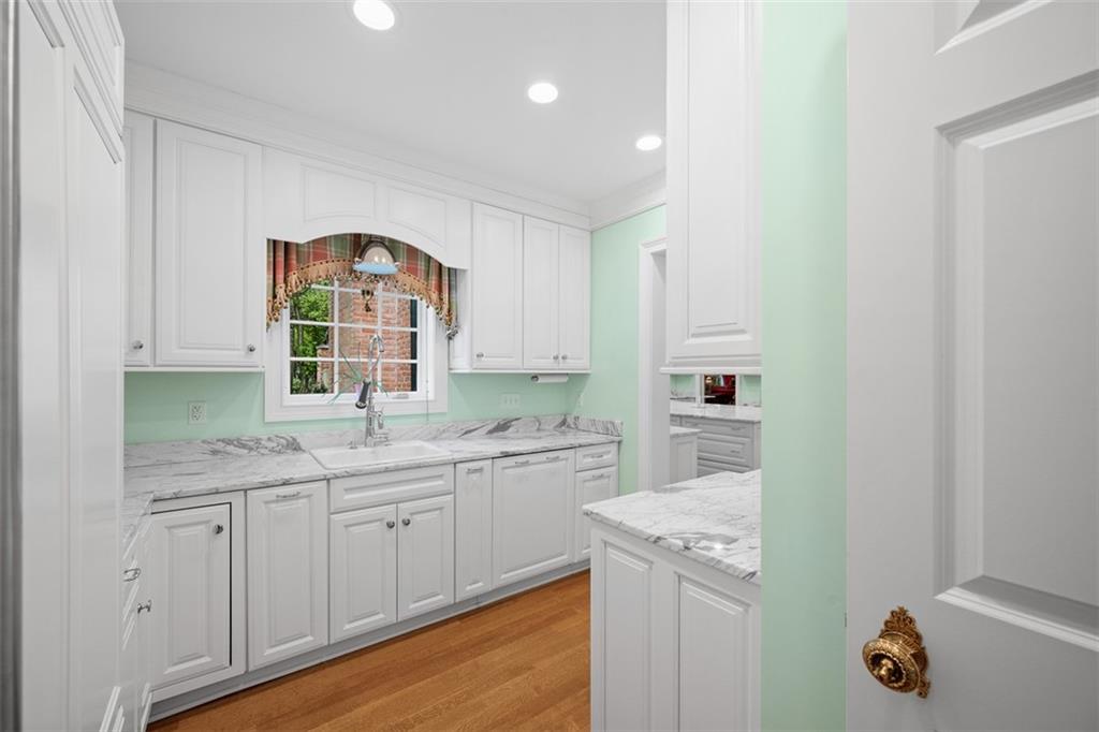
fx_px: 427
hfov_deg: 104.3
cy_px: 366
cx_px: 550
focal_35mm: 14
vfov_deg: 81.2
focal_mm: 14
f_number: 8
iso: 400
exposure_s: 1/10
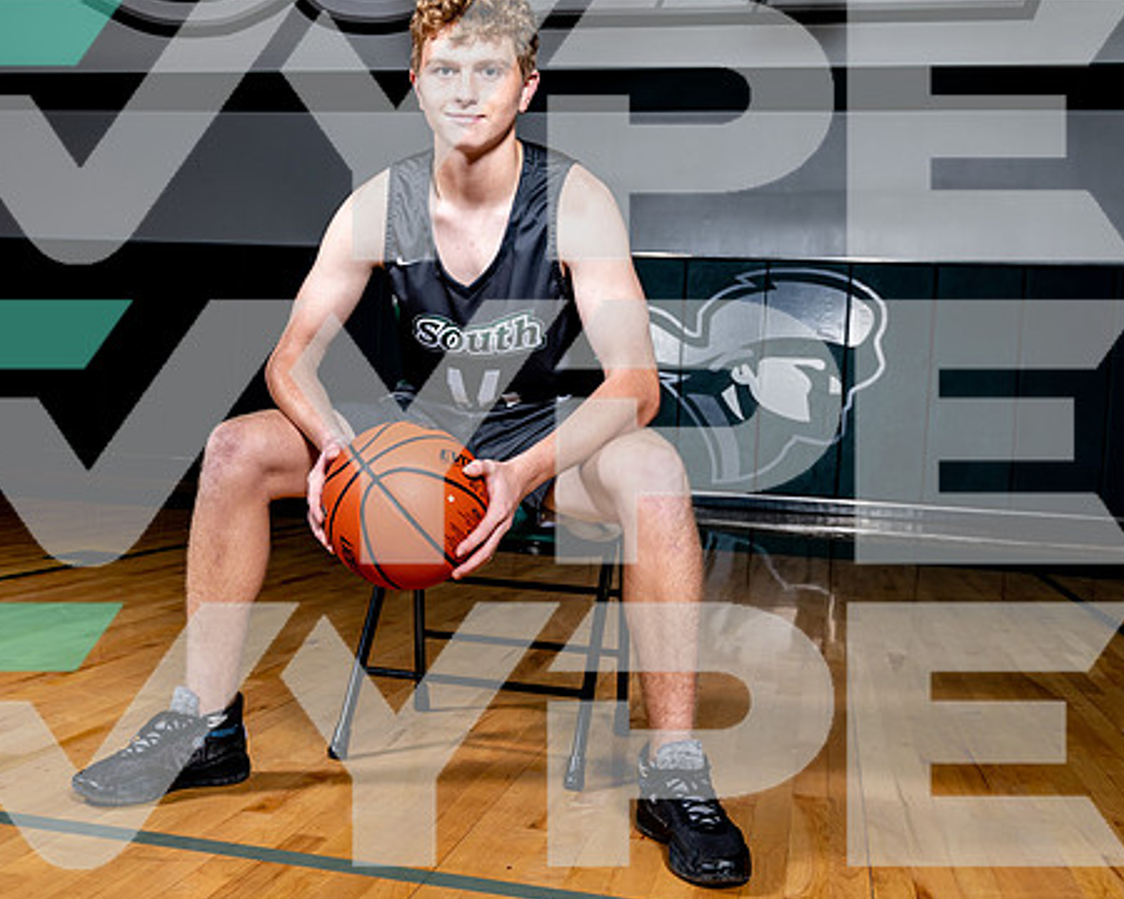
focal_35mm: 40
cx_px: 485
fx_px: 1331
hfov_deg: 45.7
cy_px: 465
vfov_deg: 37.3
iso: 250
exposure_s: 1/125
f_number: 6.3
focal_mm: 31
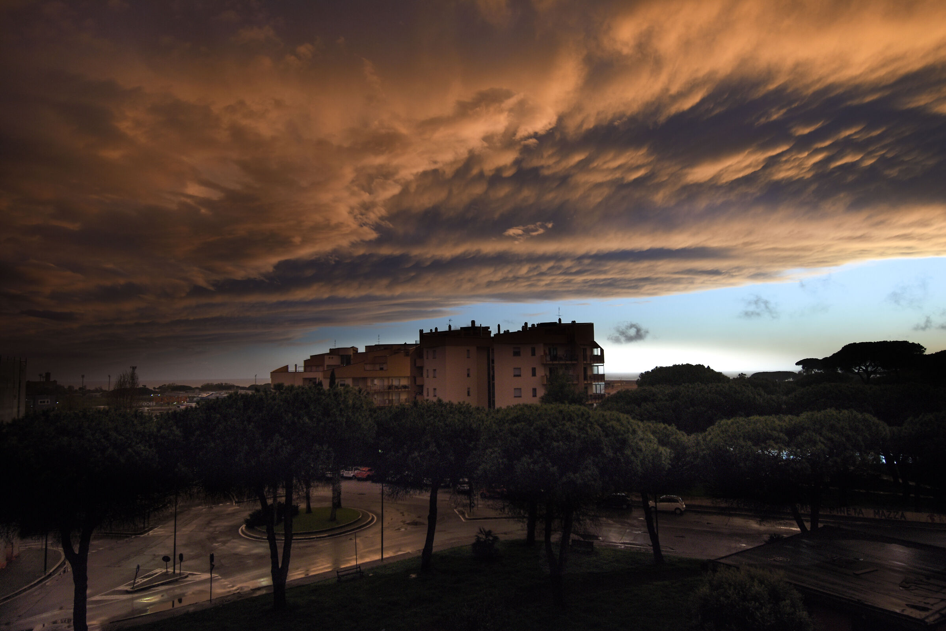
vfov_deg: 59.5
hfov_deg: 81.2
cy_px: 316
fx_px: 552
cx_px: 473
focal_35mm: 21
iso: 100
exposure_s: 1/30
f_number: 5
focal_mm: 14
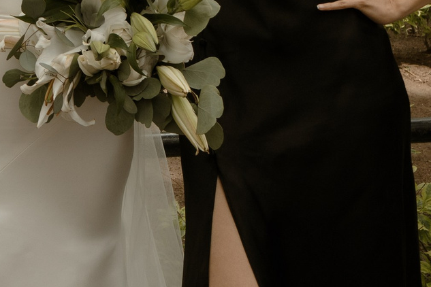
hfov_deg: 18.6
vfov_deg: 13.0
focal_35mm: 97
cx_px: -217
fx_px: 1161
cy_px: -204
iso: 100
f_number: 5
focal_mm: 16
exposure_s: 1/250
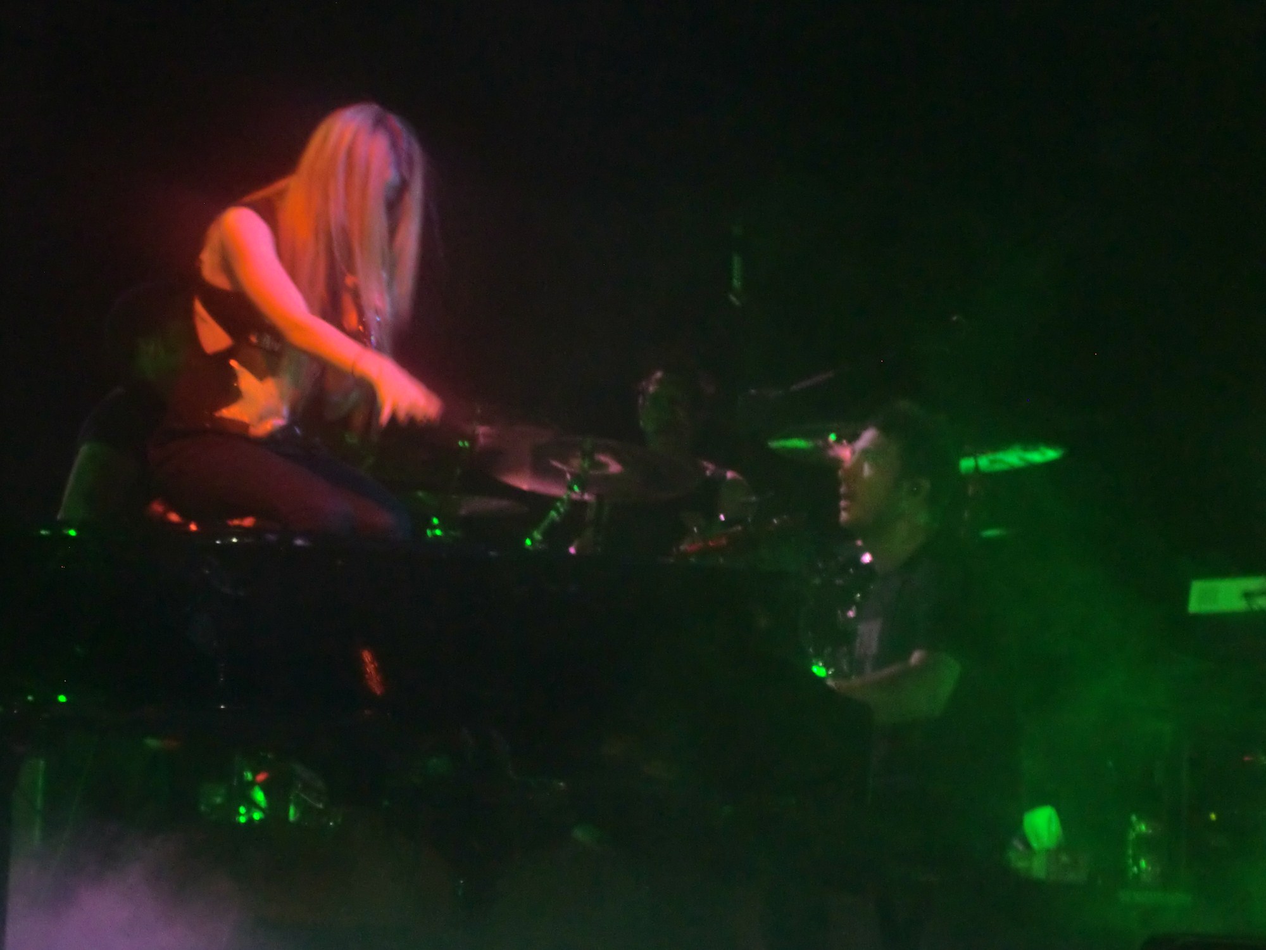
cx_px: 633
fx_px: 3840
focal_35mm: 105
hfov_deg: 18.7
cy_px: 475
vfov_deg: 14.1
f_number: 5.6
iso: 400
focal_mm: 18.9
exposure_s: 1/40
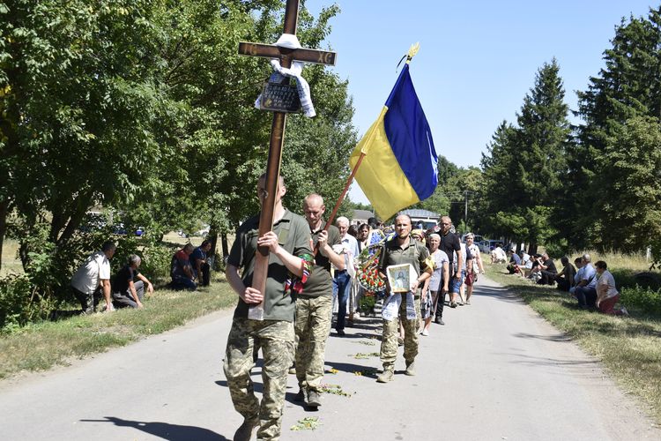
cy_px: 220
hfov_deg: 42.3
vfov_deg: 28.9
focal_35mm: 46
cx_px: 330
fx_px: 854
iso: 200
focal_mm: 31
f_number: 9
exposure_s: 1/320
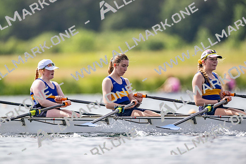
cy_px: 82
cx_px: 123
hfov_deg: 3.4
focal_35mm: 600
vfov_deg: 2.3
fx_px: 4101
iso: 220
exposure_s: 1/2500
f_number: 4
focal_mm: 600
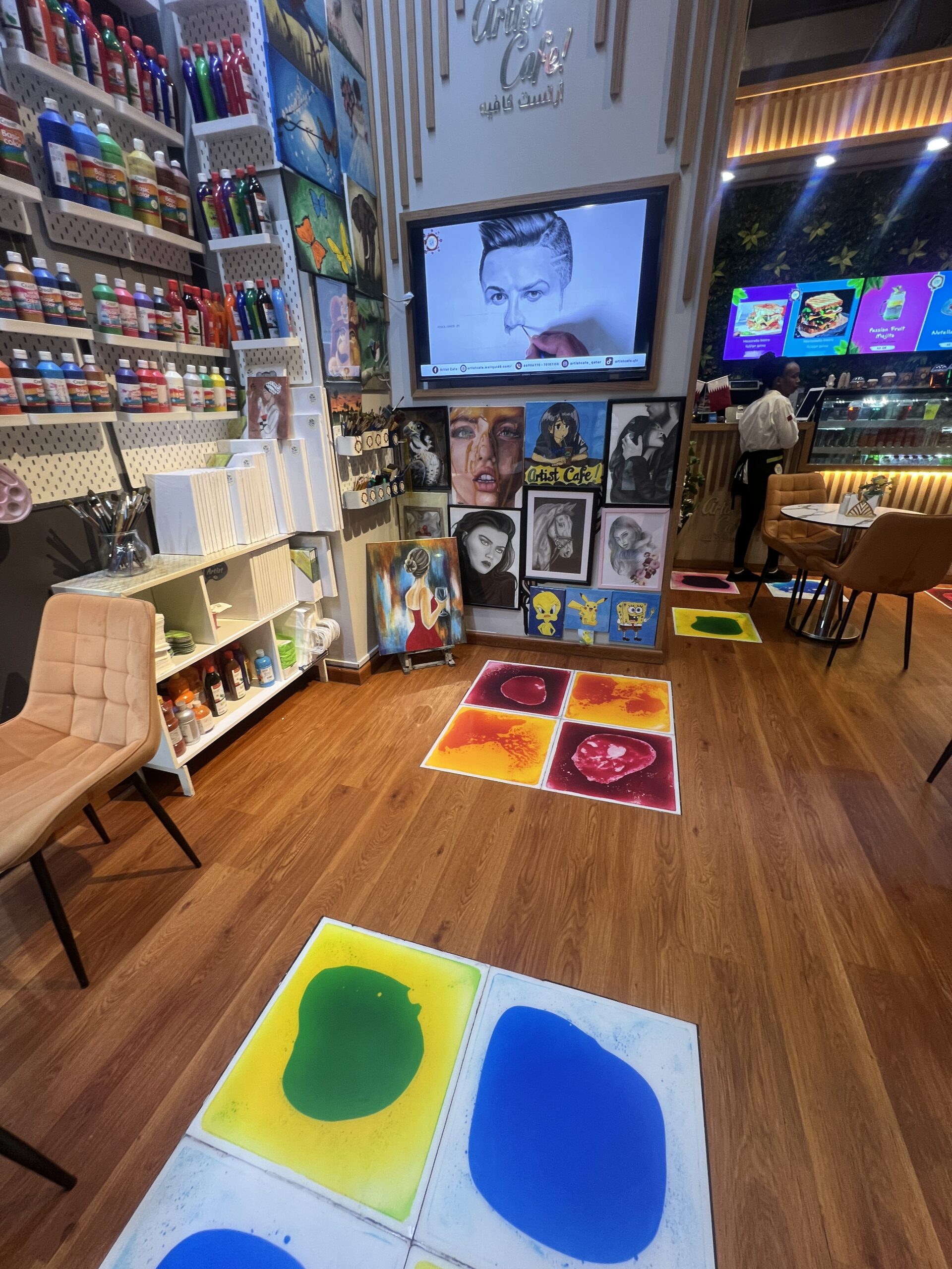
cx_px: 476
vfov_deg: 106.2
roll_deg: +2.7
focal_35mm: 13
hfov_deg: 89.9
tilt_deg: -23.0
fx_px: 477
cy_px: 634
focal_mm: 1.57
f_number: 1.8
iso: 125
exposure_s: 1/50
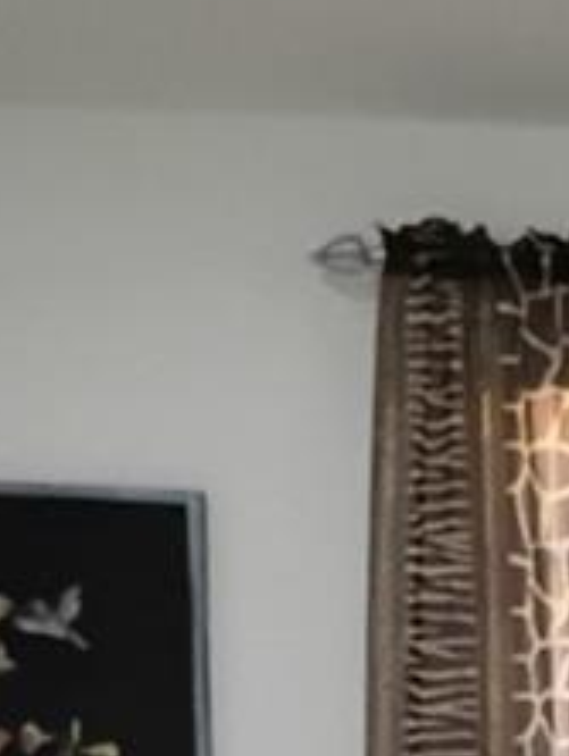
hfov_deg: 6.9
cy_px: 1798
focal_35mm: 194
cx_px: 1670
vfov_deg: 9.2
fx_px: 4244
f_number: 1.8
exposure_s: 1/120
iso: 681
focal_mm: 4.26
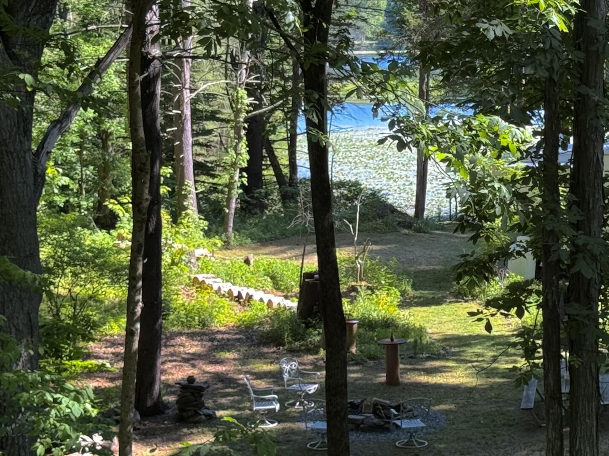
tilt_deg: -7.2
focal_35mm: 100
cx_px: 441
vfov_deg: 14.8
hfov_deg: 19.5
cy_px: 208
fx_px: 1759
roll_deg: +1.3
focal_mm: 6.76
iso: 64
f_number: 1.78
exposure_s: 1/433
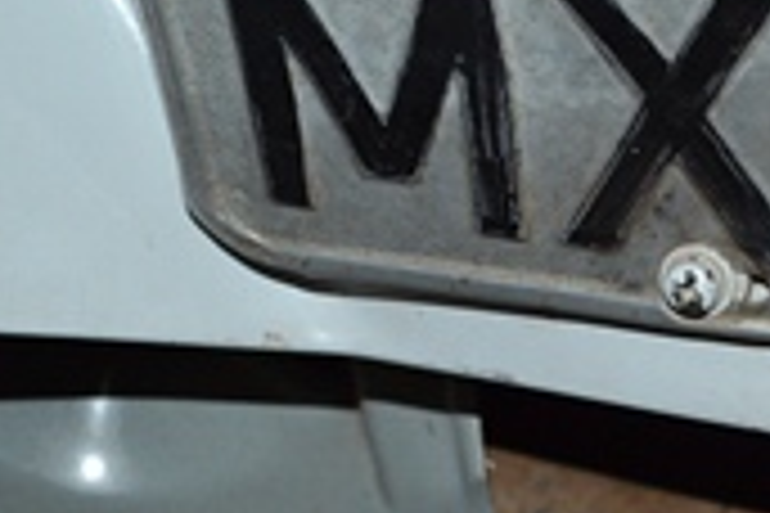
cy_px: 614
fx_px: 2160
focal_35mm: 101
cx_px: 932
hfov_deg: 19.0
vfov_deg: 13.2
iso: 400
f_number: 3.5
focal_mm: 18
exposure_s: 1/60
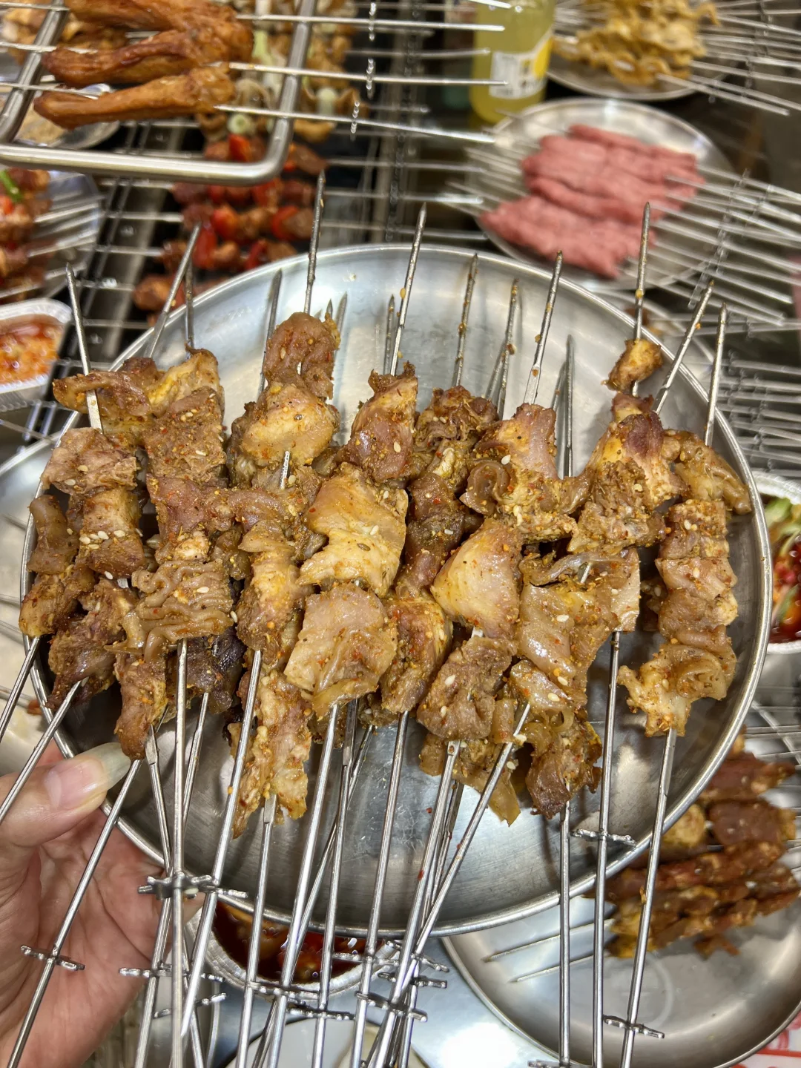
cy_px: 534
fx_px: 802
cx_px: 400
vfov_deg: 67.3
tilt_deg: -62.3
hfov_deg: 53.1
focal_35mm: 26
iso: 80
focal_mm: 5.7
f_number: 1.5
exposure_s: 1/100
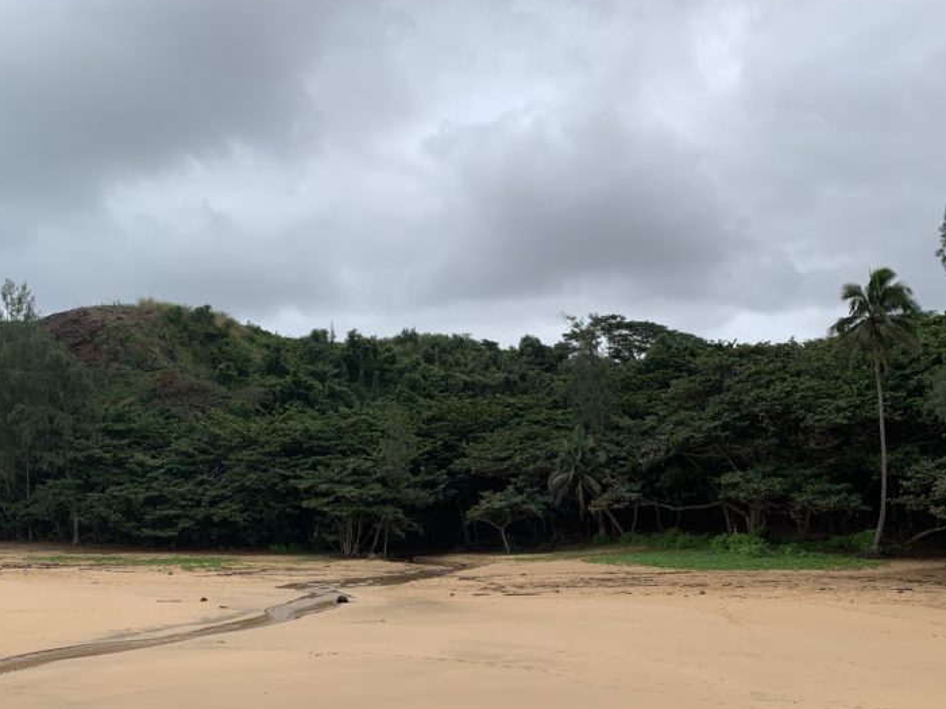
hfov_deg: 48.9
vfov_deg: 37.2
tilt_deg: +3.9
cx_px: 426
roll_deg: -0.2
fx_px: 1038
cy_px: 478
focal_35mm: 38
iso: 25
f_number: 1.8
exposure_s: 1/1536
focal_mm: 4.25
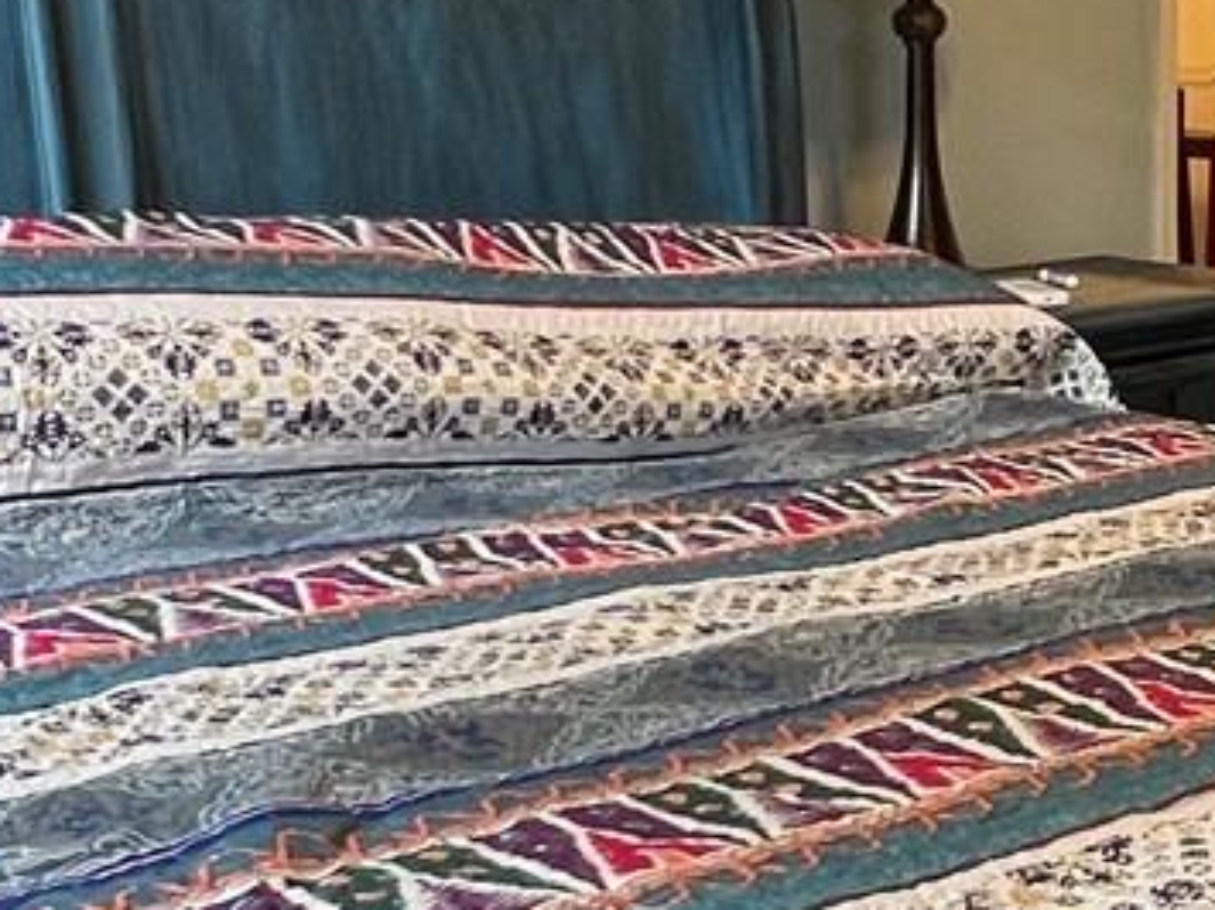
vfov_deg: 19.6
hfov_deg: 25.0
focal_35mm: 75
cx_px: 1157
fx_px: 2632
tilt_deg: -10.1
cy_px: 414
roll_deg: +0.2
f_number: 1.8
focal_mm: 1.57
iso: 160
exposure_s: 1/60
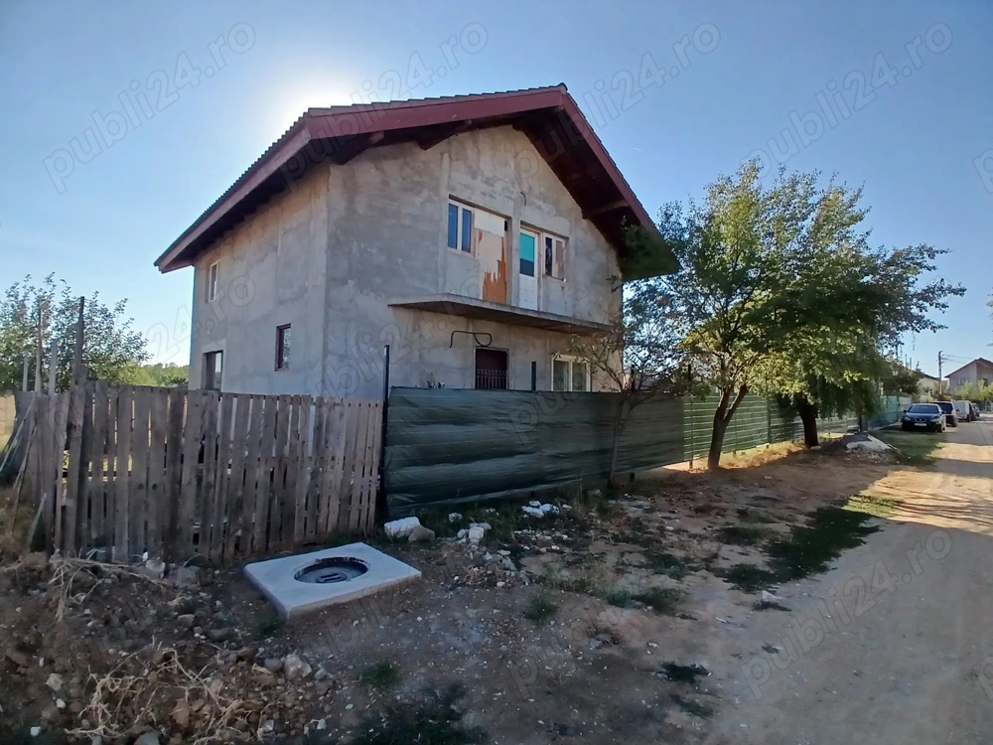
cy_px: 372
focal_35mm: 17
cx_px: 496
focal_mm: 1.4
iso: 50
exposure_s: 1/825
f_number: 2.2
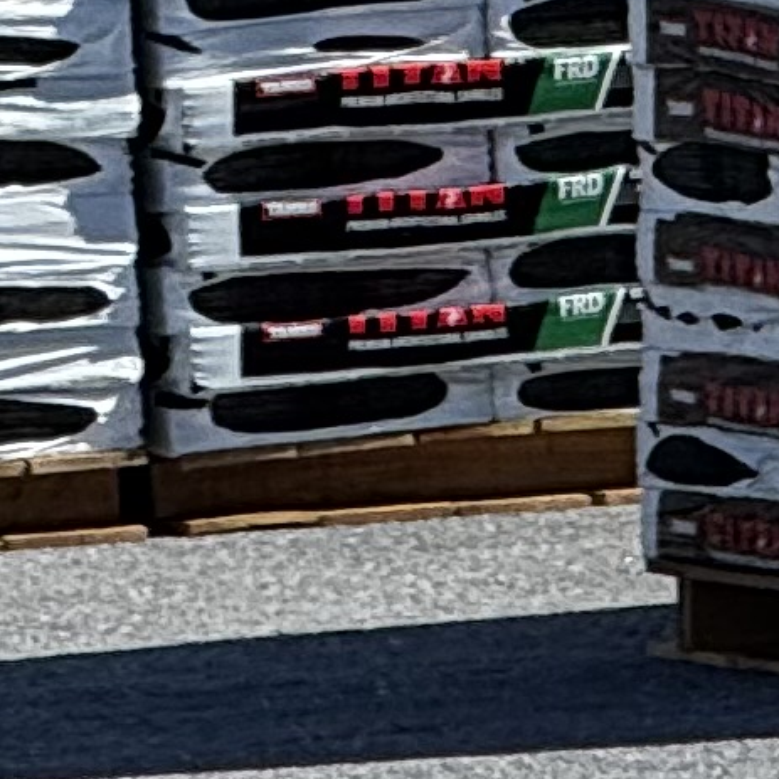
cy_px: -1430
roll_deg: +1.1
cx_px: 3136
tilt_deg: +0.5
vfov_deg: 1.9
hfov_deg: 1.9
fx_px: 23525
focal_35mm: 924
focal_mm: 15.66
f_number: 2.8
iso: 50
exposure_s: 1/830
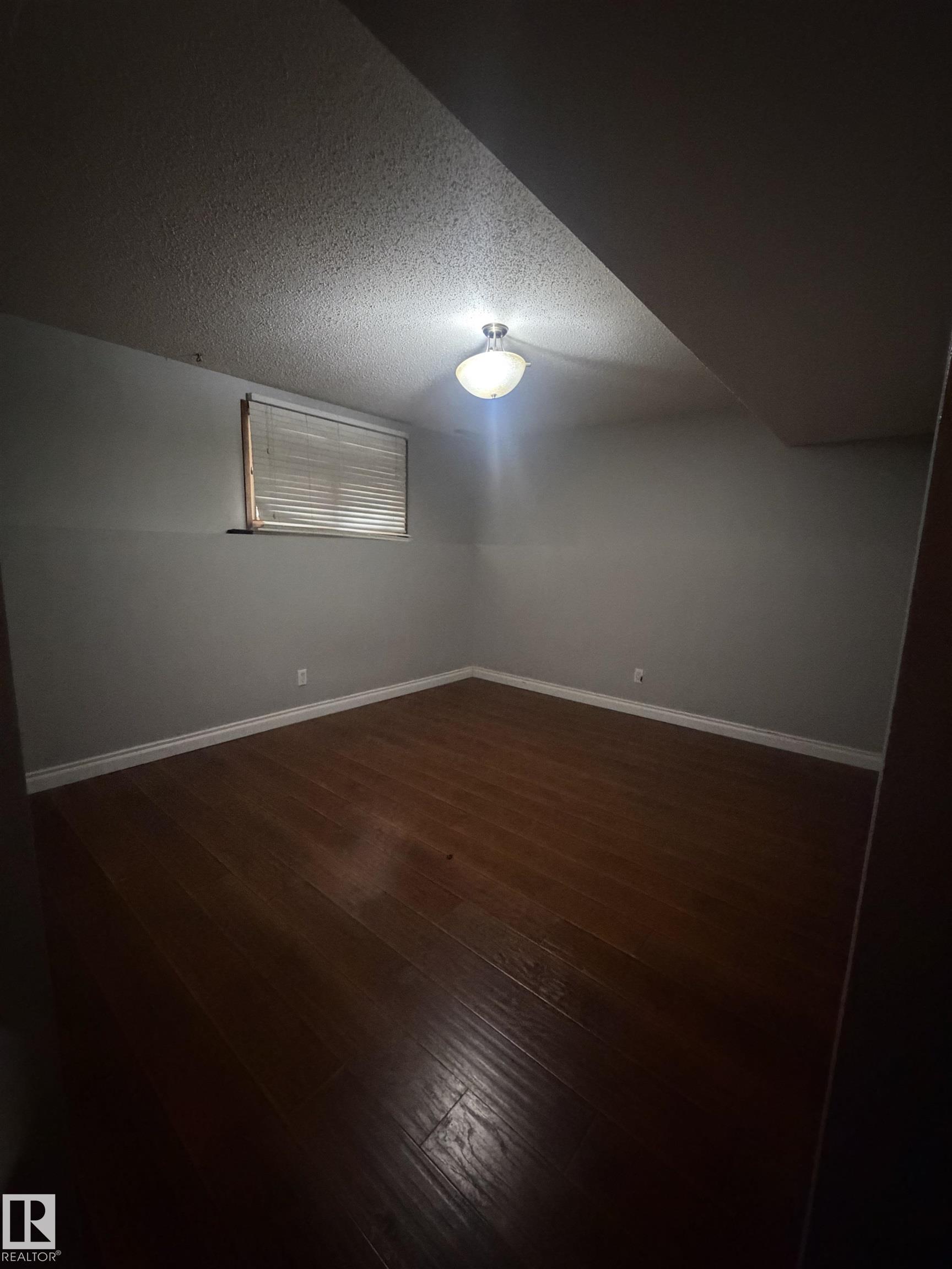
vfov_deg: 102.1
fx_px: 513
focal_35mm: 14
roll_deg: -1.3
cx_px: 476
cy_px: 634
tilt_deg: -9.1
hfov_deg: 85.7
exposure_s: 1/30
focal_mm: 2.22
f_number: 2.2
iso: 1600
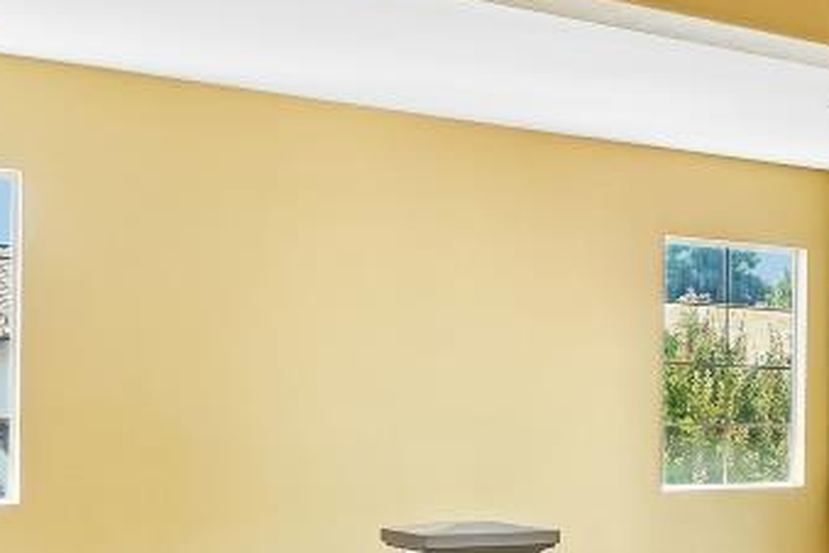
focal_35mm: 62
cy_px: 455
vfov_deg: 21.6
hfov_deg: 22.0
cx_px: 1448
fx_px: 1428
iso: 640
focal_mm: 14
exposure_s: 1/15
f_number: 8
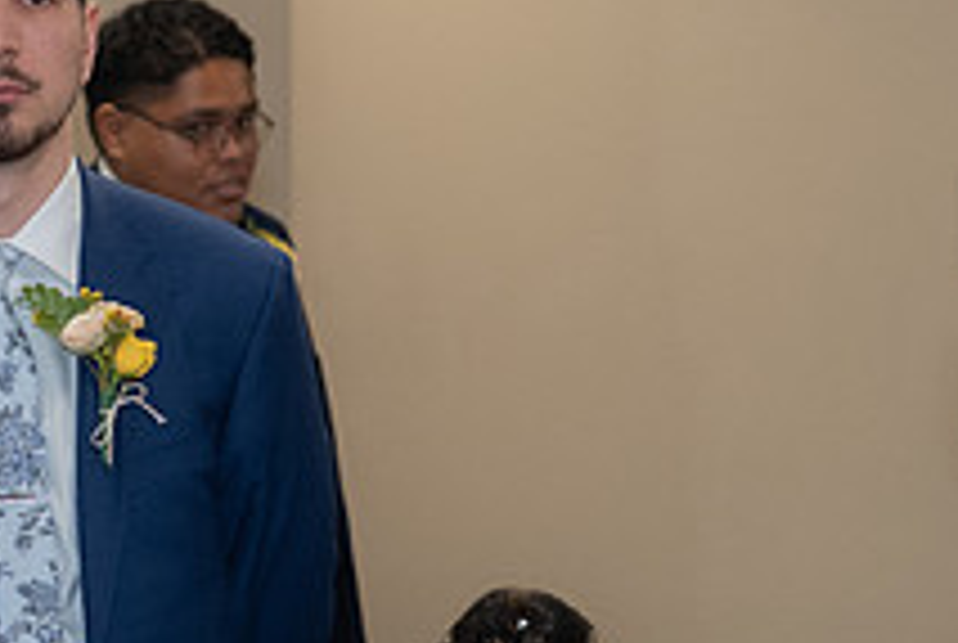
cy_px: 225
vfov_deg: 4.0
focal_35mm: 346
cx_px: -80
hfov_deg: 5.9
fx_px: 9227
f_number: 4
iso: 1400
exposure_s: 1/160
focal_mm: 70
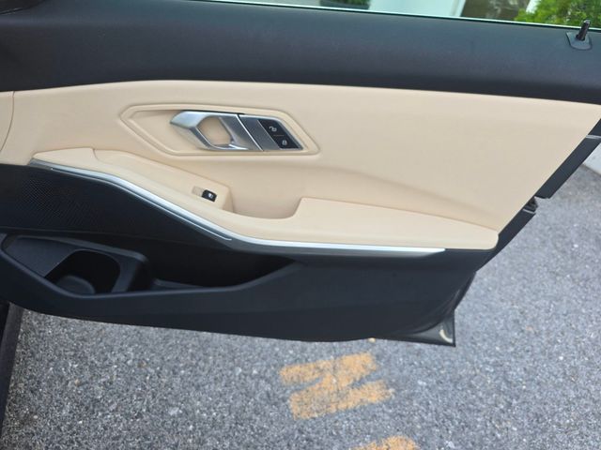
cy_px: 225
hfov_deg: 73.9
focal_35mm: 23
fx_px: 399
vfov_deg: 58.9
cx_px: 300
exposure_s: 1/120
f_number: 1.7
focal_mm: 6.3
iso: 40
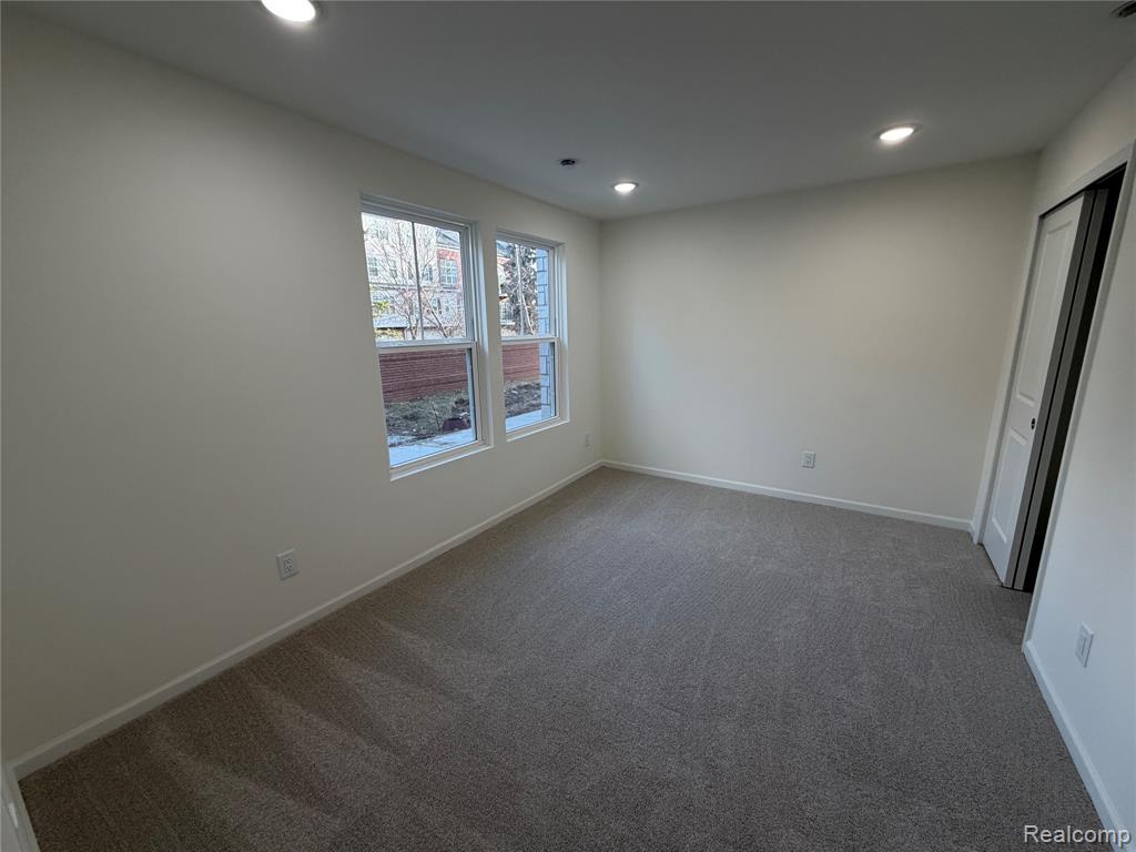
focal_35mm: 14
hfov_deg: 102.1
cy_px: 426
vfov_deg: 85.7
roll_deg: +1.9
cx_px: 568
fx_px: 459
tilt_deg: -12.5
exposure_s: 1/120
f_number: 2.2
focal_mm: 2.22
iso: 125
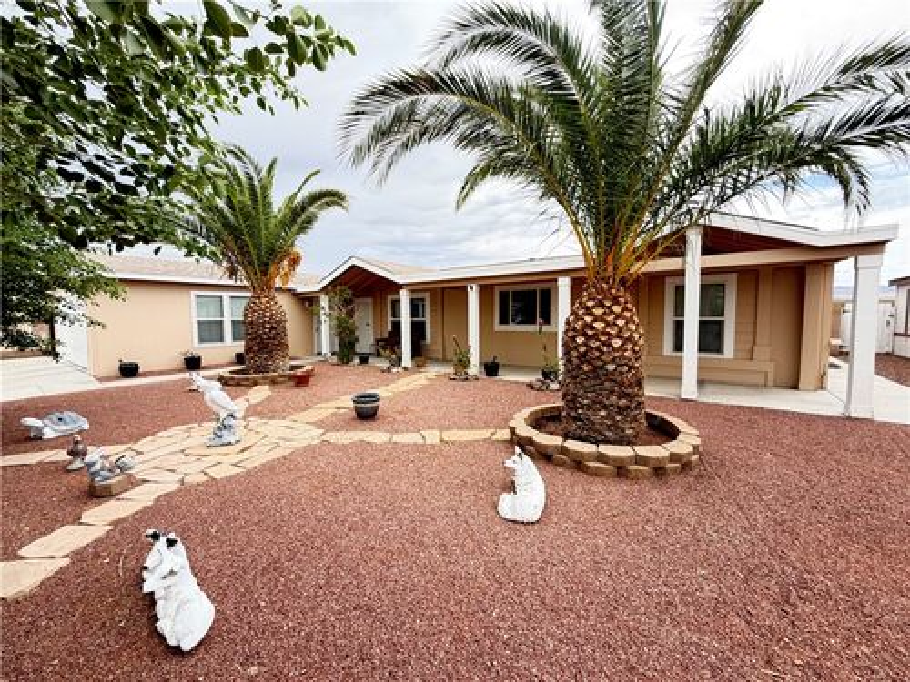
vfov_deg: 85.7
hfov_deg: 102.1
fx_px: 368
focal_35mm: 14
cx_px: 455
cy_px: 341
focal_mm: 2.22
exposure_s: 1/121
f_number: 2.2
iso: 64
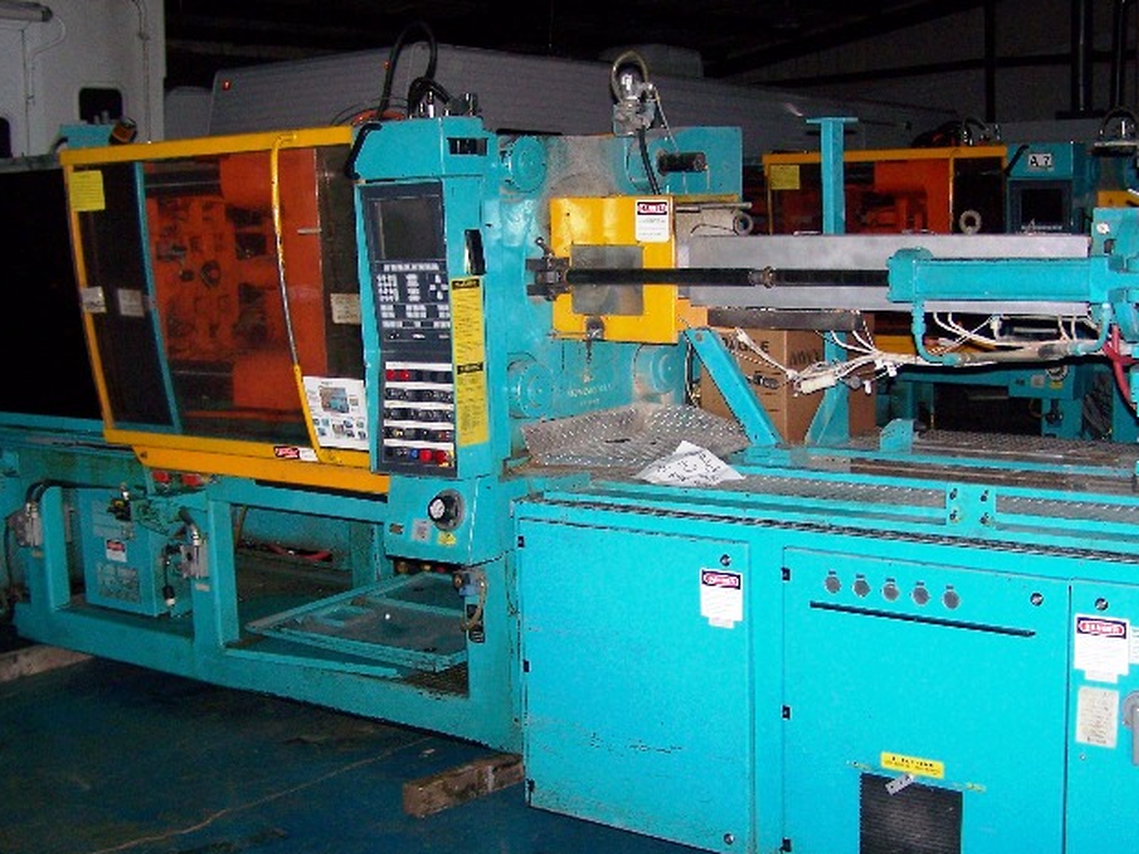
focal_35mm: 49
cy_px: 448
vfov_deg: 29.7
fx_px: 1612
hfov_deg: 38.9
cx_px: 637
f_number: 2.8
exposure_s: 1/60
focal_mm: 6.3
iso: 160
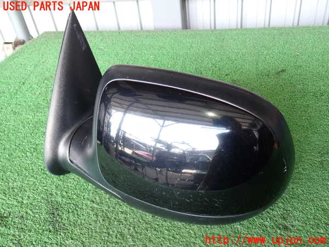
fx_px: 304
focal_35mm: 32
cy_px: 124
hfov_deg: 56.8
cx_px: 164
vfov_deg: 44.2
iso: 160
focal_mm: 5.79
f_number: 2.4
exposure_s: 1/60
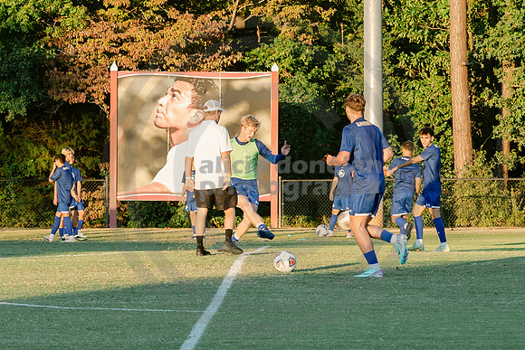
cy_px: 185
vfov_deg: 6.0
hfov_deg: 9.0
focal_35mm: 229
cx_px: 223
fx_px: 3334
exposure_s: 1/500
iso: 640
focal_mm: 90
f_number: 5.6
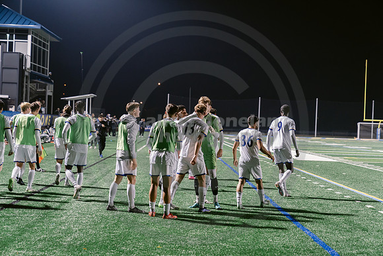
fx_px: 745
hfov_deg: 28.8
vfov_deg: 19.5
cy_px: 128
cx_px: 192
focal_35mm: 70
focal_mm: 70
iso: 2500
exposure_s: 1/125
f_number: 3.5
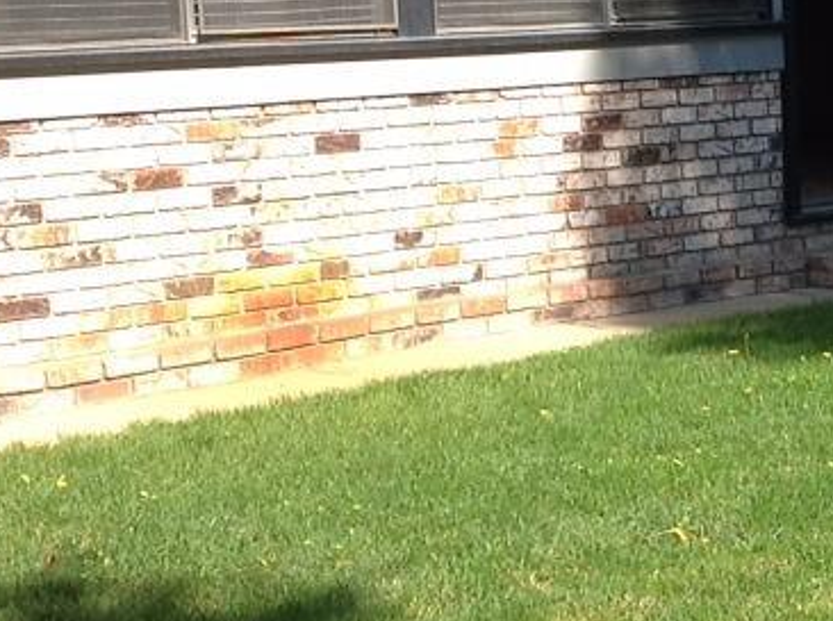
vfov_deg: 11.9
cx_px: 1154
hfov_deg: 15.0
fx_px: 2978
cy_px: 396
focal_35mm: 124
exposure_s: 1/756
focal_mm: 4.28
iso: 80
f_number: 2.4
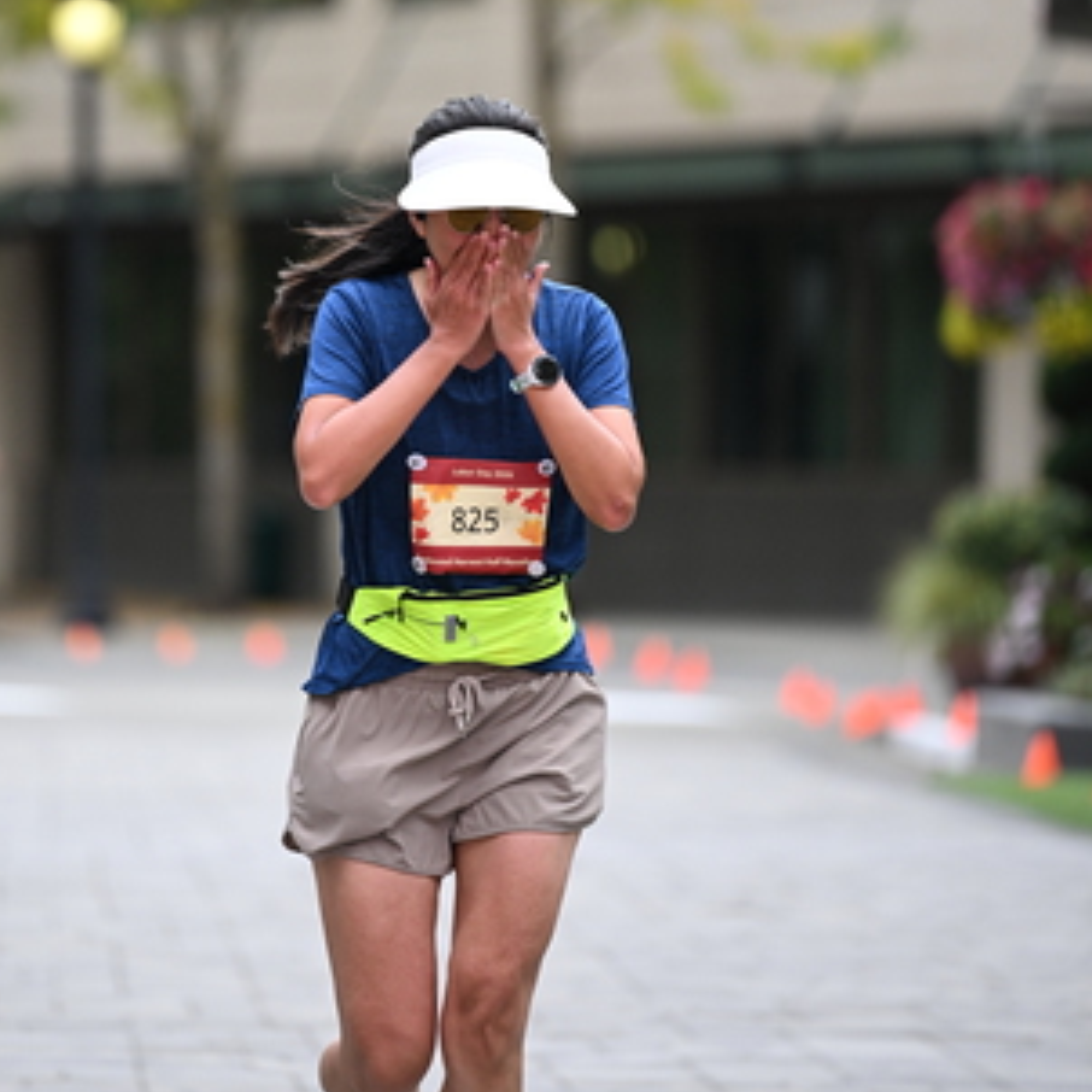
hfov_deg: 5.6
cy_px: 300
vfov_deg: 5.6
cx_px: 432
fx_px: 11064
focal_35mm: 310
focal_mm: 200
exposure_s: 1/2500
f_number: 2.8
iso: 640
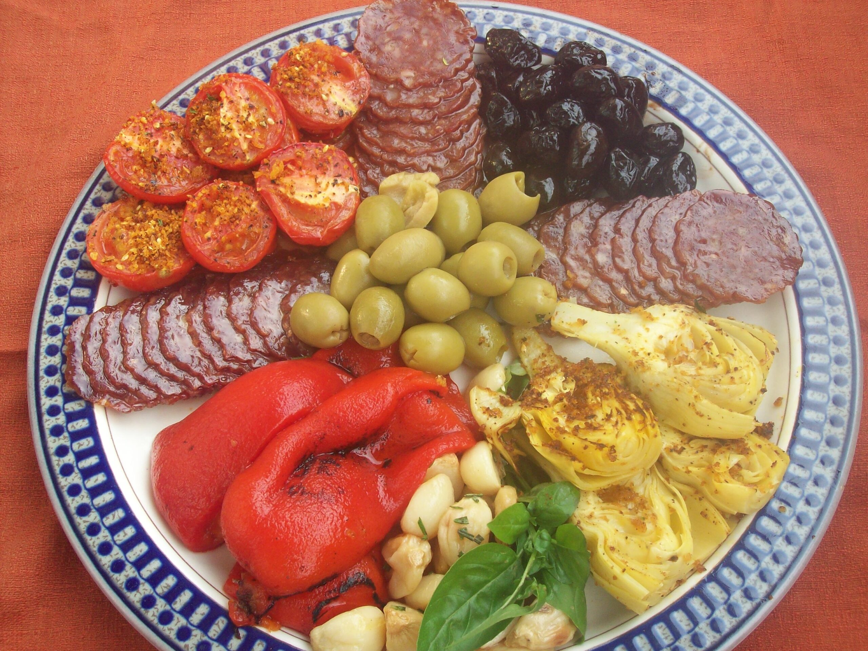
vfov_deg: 32.2
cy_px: 326
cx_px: 434
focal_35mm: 45
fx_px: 1128
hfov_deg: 42.1
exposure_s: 1/111
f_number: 3
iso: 80
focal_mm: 7.6
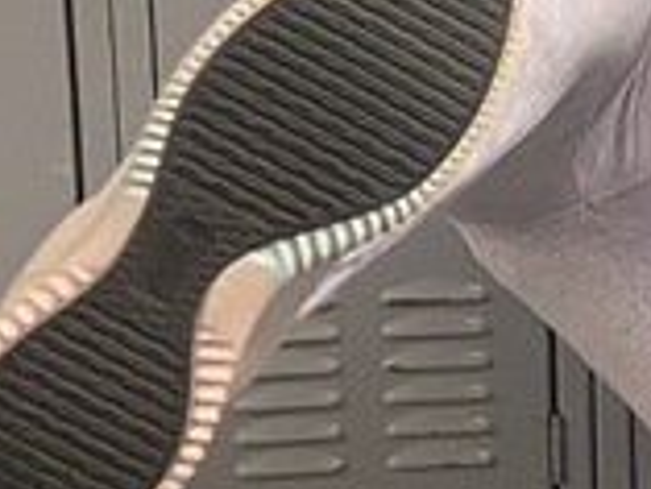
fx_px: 3068
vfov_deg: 8.5
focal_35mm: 163
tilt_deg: -12.4
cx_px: 1455
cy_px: -605
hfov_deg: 10.7
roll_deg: -2.5
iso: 250
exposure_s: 1/60
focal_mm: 5.1
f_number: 1.6
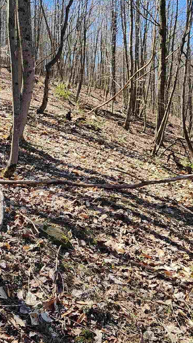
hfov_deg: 35.5
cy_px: 130
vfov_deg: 58.8
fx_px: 300
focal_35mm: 33
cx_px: 76
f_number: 2.2
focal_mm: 2.2
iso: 50
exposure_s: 1/455
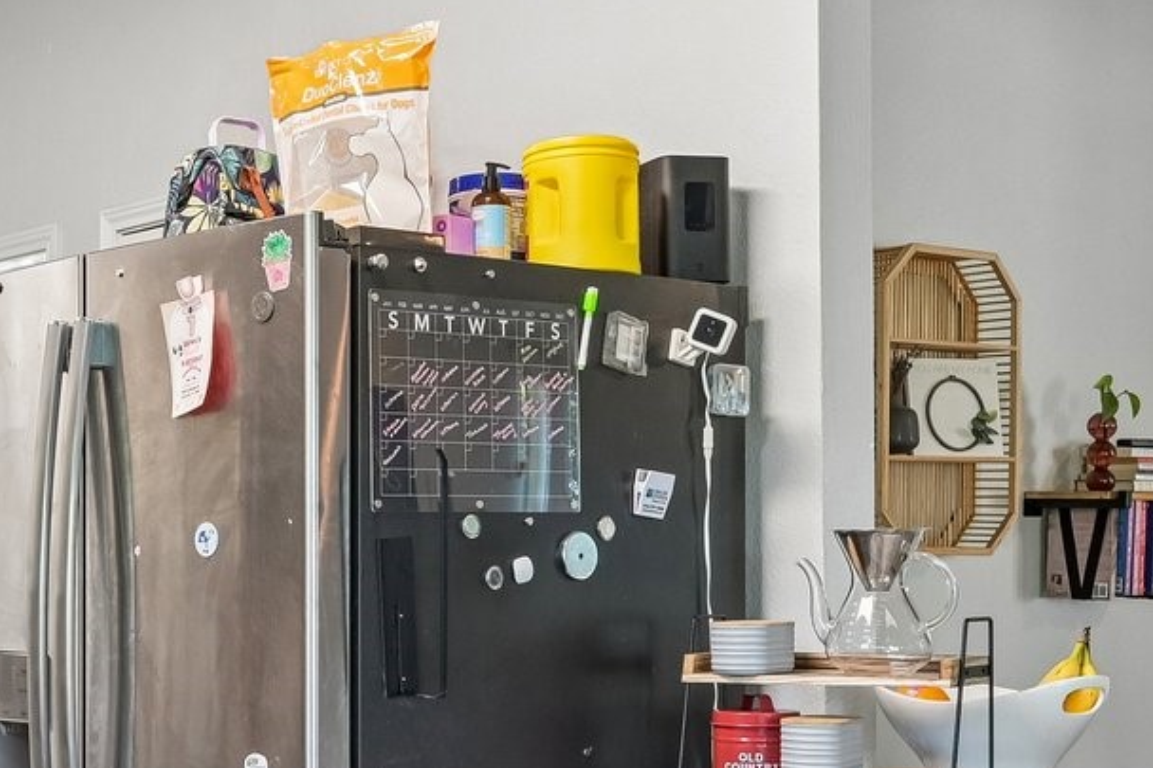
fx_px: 2103
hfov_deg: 29.4
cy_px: 574
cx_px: 114
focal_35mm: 66
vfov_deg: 20.5
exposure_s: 1/15
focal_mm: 19.5
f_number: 8
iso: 400
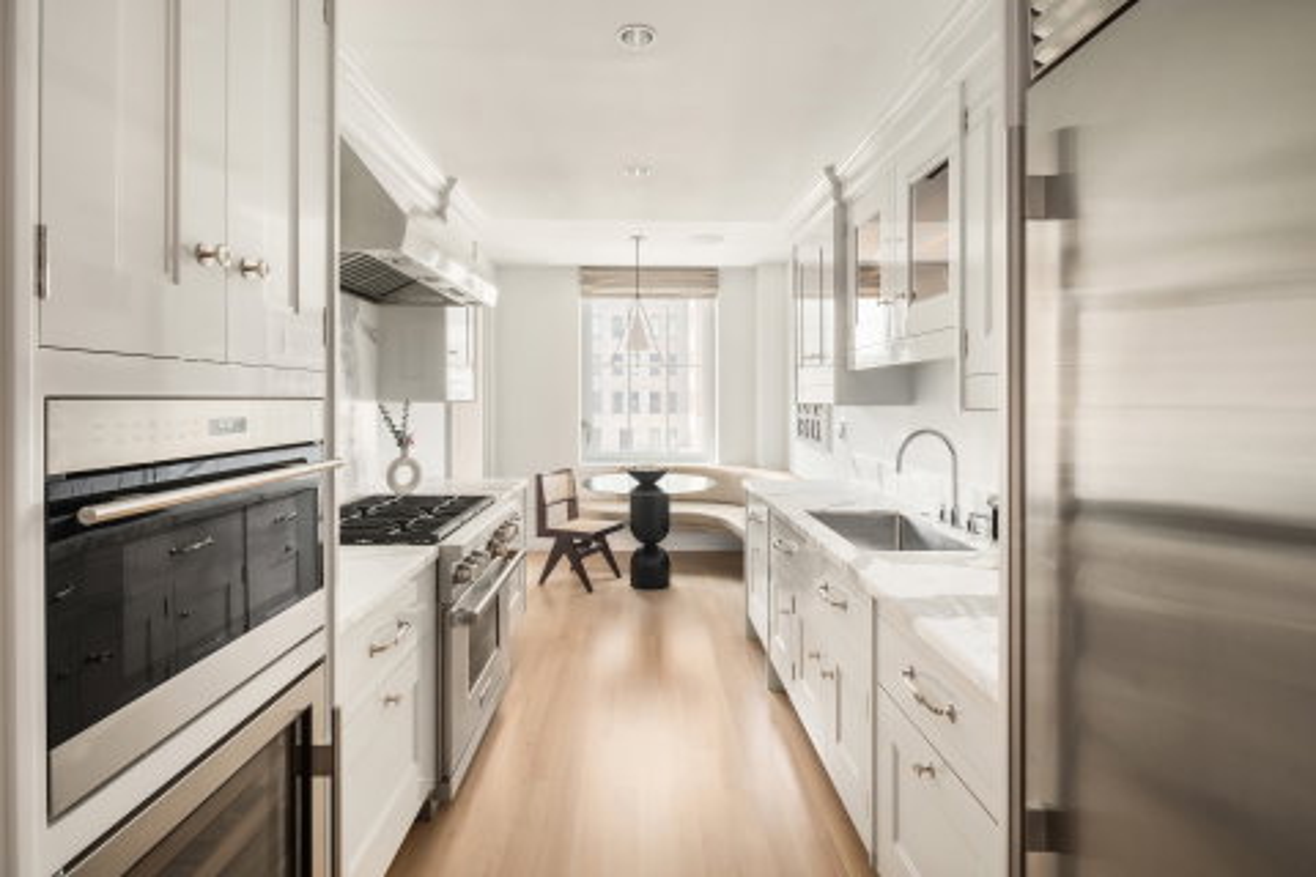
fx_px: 621
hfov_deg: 93.3
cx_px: 658
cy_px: 438
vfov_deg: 70.4
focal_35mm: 17
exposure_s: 1/3
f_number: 16
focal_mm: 17
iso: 640
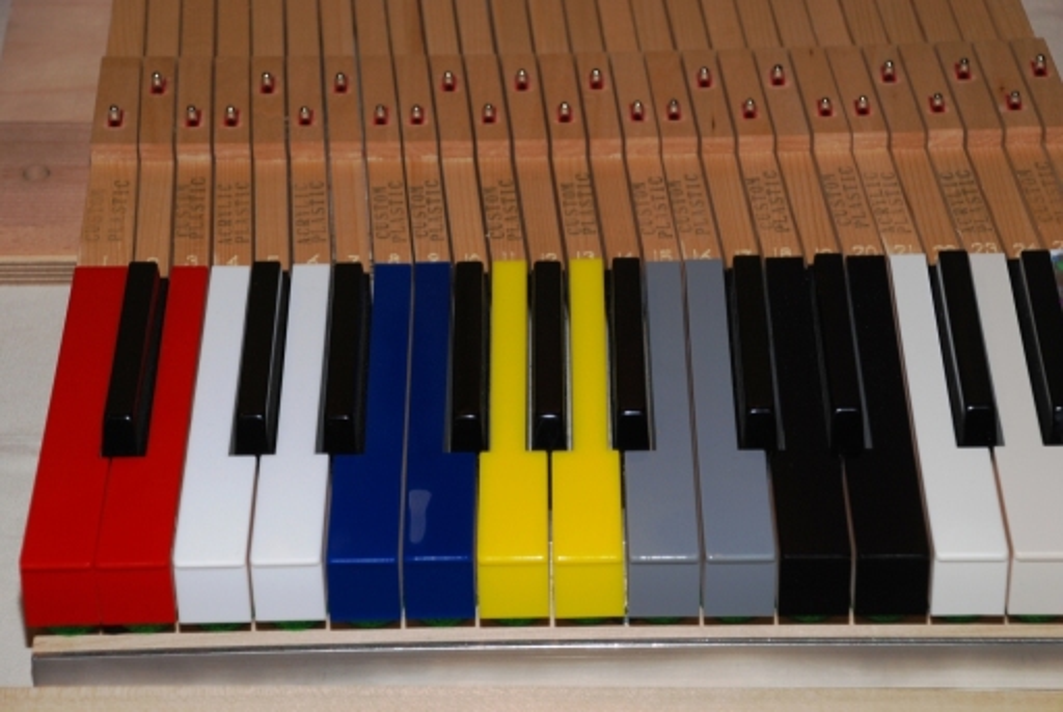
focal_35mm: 105
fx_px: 3105
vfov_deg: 13.1
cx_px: 532
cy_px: 356
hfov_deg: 19.4
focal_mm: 70
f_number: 5.6
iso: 200
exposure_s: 1/60
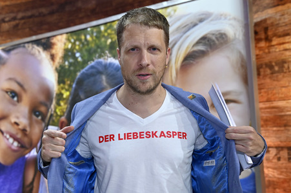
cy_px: 96
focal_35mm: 37
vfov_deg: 35.9
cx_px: 146
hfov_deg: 51.9
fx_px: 299
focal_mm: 37
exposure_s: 1/200
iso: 1000
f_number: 4
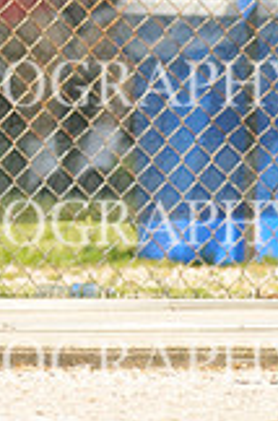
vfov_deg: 0.9
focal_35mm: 2261
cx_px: -191
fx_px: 26358
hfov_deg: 0.6
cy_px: 16
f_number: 4
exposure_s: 1/1600
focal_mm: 420
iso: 400
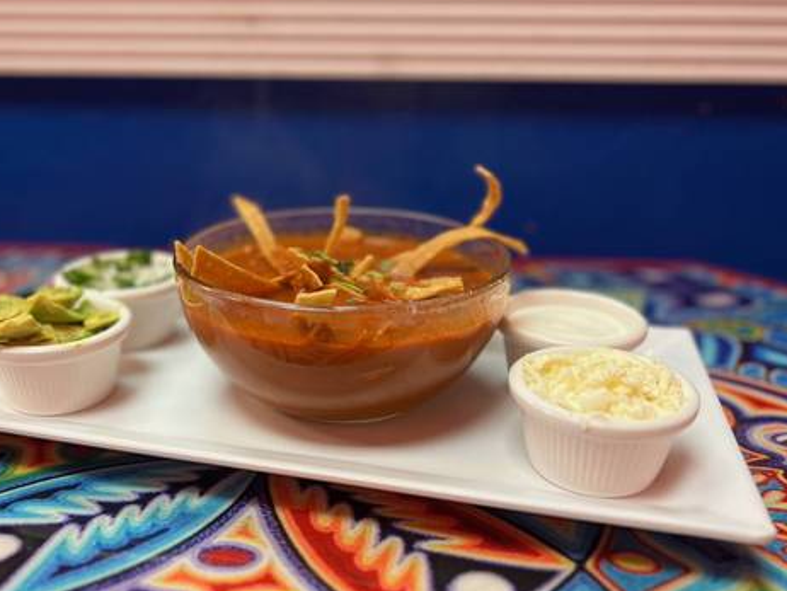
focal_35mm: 33
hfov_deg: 55.1
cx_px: 336
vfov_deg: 42.9
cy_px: 320
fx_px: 751
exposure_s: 1/61
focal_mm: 5.7
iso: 80
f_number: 1.5
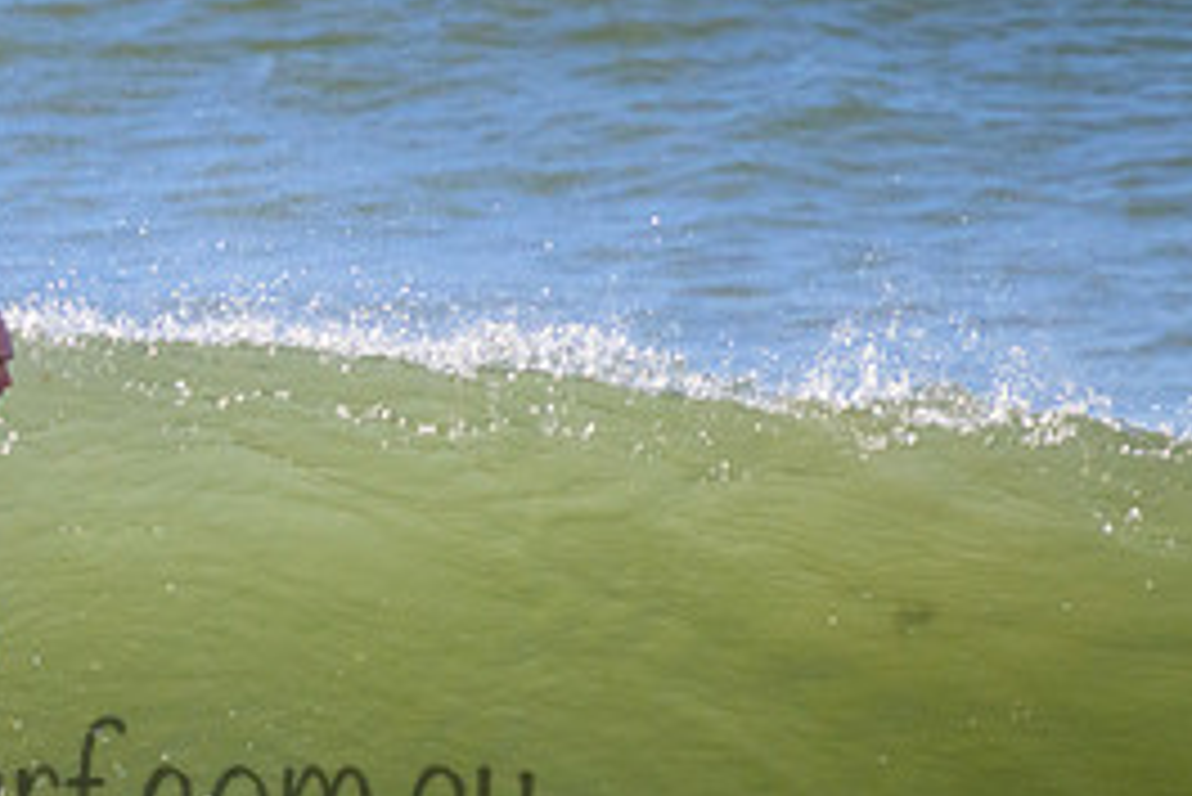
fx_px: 73477
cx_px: -89
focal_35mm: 2218
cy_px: 572
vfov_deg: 0.6
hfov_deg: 0.9
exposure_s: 1/2000
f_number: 11
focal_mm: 800
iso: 1400
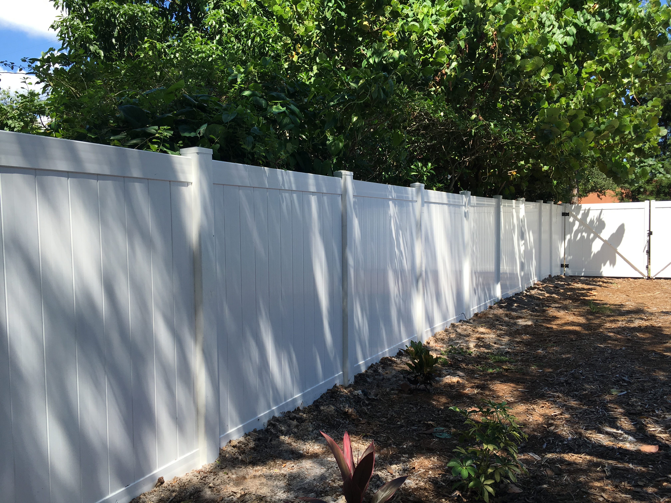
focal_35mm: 29
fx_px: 562
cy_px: 252
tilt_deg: -2.7
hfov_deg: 61.7
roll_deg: -0.1
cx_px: 336
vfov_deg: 48.2
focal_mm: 4.15
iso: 25
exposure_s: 1/754
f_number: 2.2
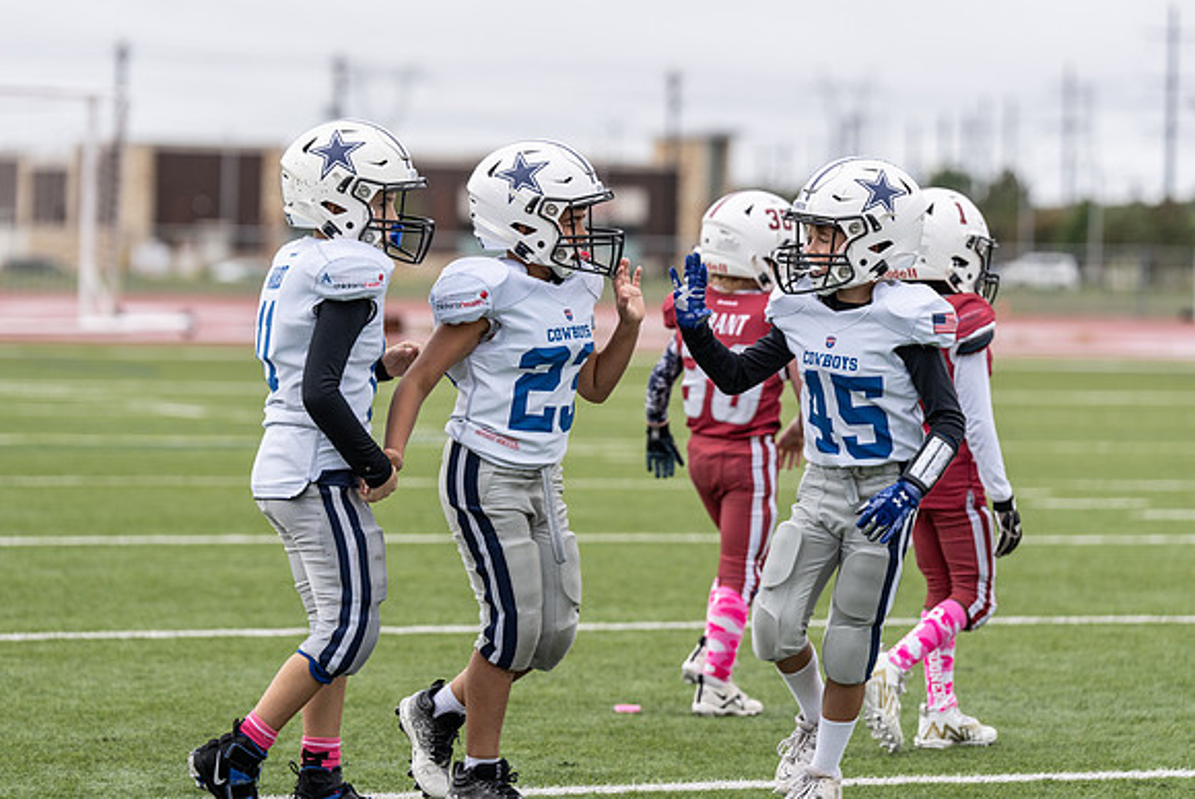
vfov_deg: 8.0
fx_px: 5747
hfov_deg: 11.9
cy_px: 357
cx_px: 532
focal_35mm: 173
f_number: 3.5
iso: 250
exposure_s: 1/1250
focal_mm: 156
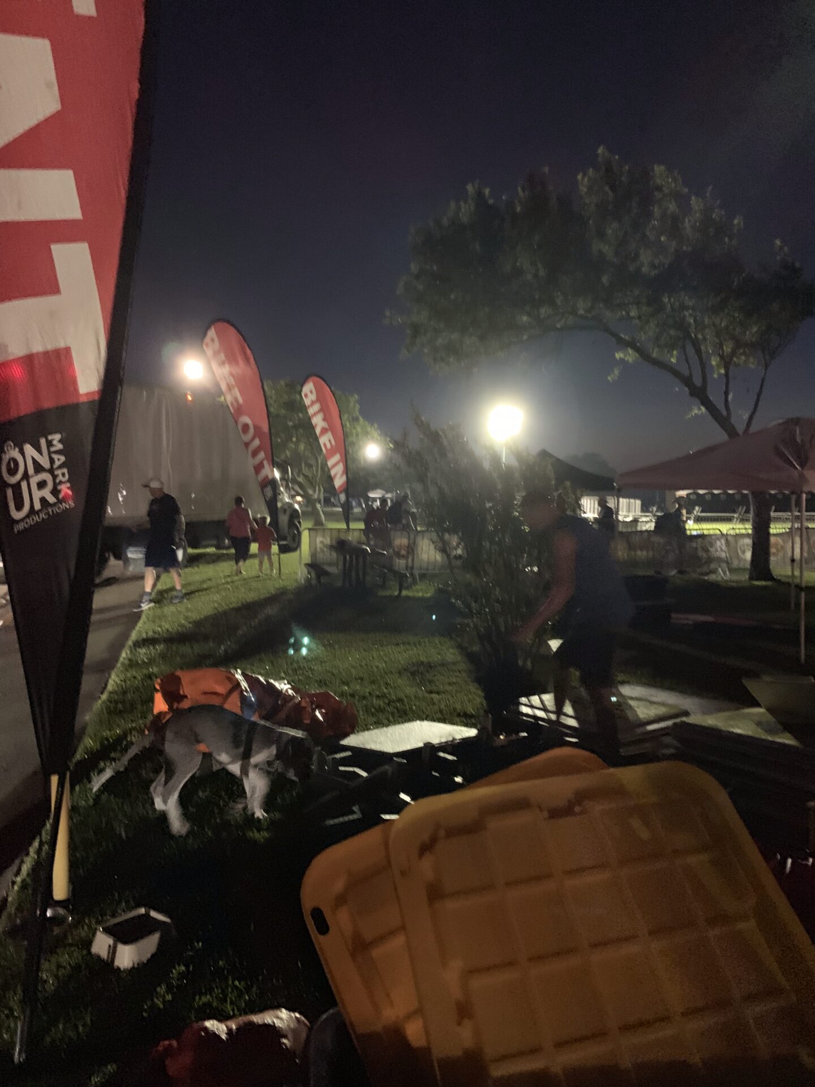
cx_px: 408
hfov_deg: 53.1
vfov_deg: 67.3
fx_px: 816
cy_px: 544
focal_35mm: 26
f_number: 1.8
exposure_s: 1/17
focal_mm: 4.25
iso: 1000
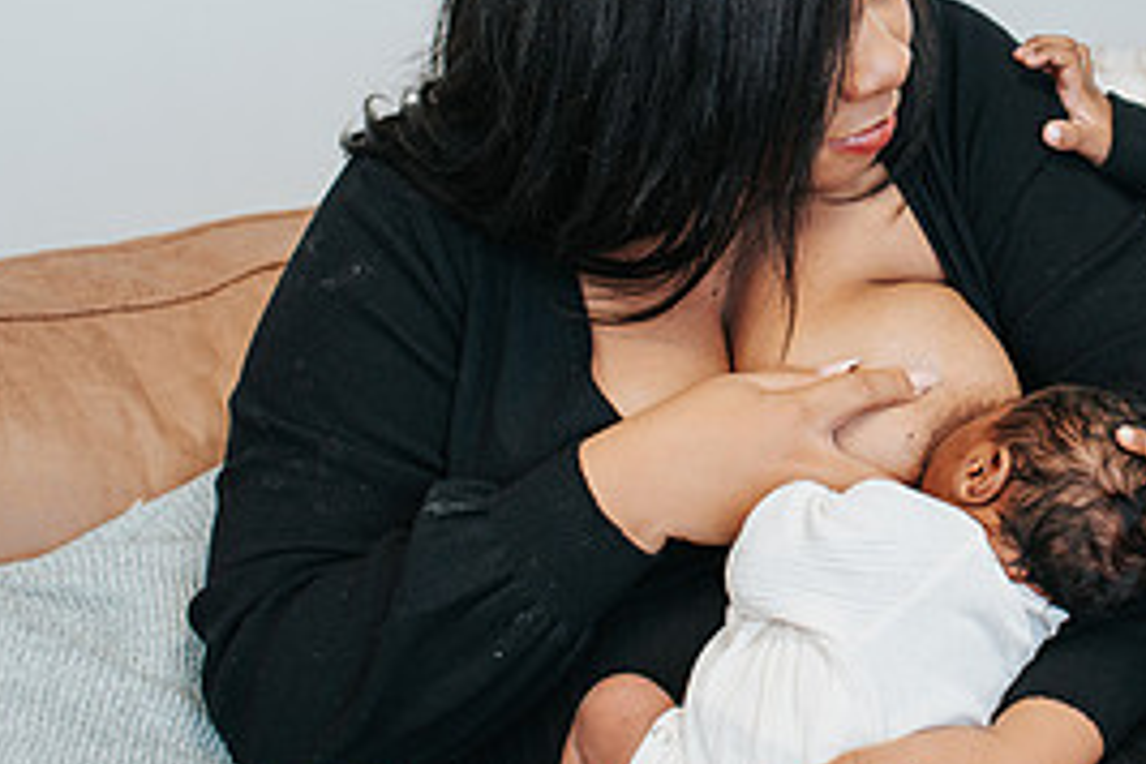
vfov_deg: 16.9
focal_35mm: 80
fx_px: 2546
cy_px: 170
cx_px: 1009
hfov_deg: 24.7
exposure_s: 1/250
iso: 800
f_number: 3.2
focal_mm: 35
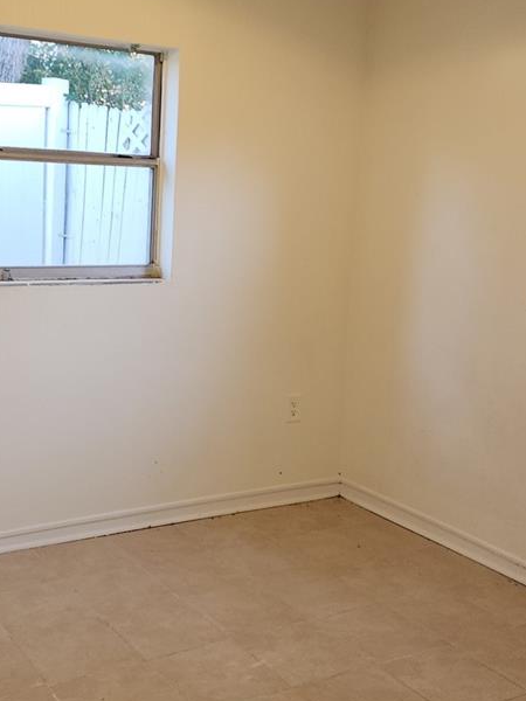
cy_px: 296
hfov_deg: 31.2
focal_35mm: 46
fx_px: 932
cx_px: 162
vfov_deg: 41.1
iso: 40
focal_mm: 6.4
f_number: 1.8
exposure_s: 1/60
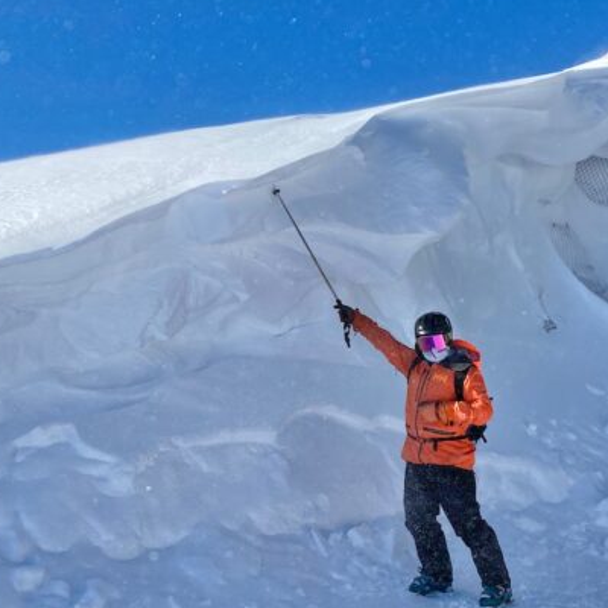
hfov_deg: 36.5
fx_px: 914
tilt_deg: +9.7
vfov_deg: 36.8
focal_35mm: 46
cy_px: 286
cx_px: 220
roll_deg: -0.1
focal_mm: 4.25
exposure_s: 1/4808
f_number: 1.8
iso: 32
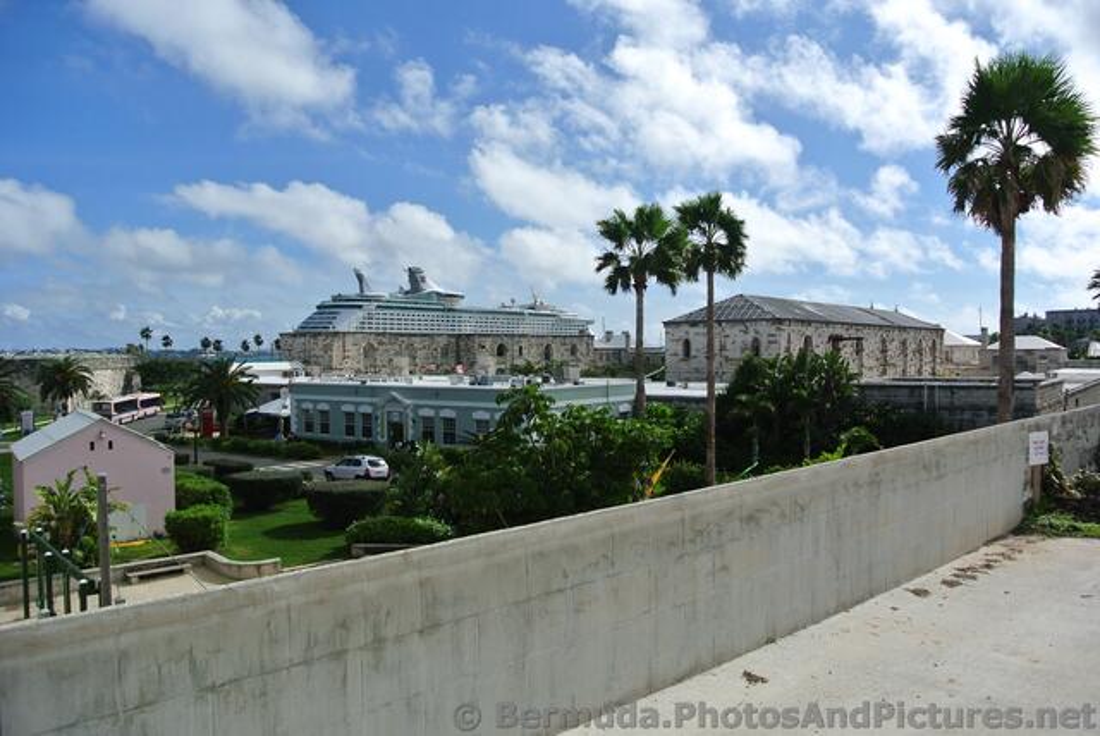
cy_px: 368
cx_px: 550
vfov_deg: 48.0
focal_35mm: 27
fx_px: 826
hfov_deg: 67.3
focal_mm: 10
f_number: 5
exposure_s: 1/1250
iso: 100
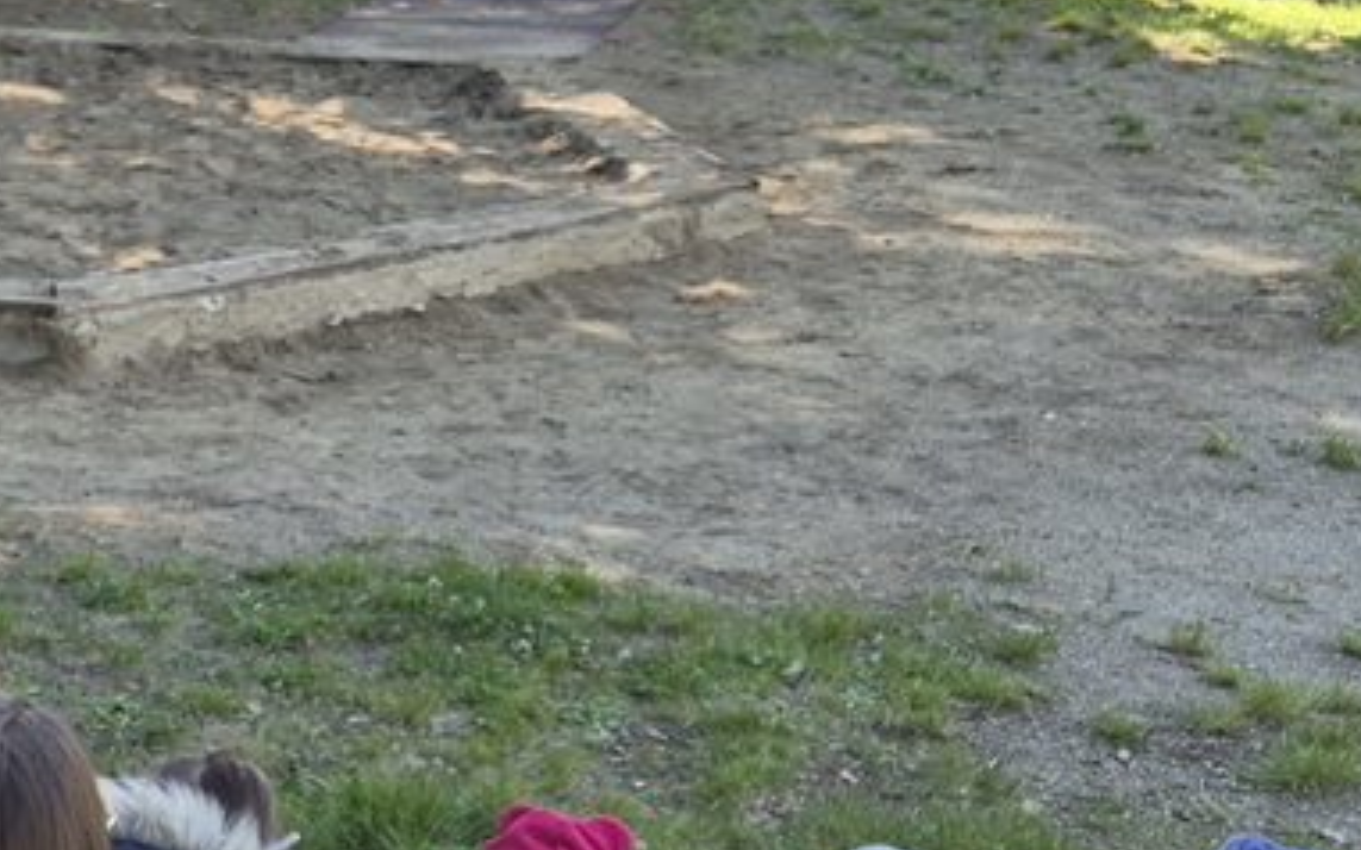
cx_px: -493
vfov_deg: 13.5
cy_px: 162
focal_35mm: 96
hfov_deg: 19.6
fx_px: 3560
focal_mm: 5.4
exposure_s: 1/323
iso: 25
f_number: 1.8
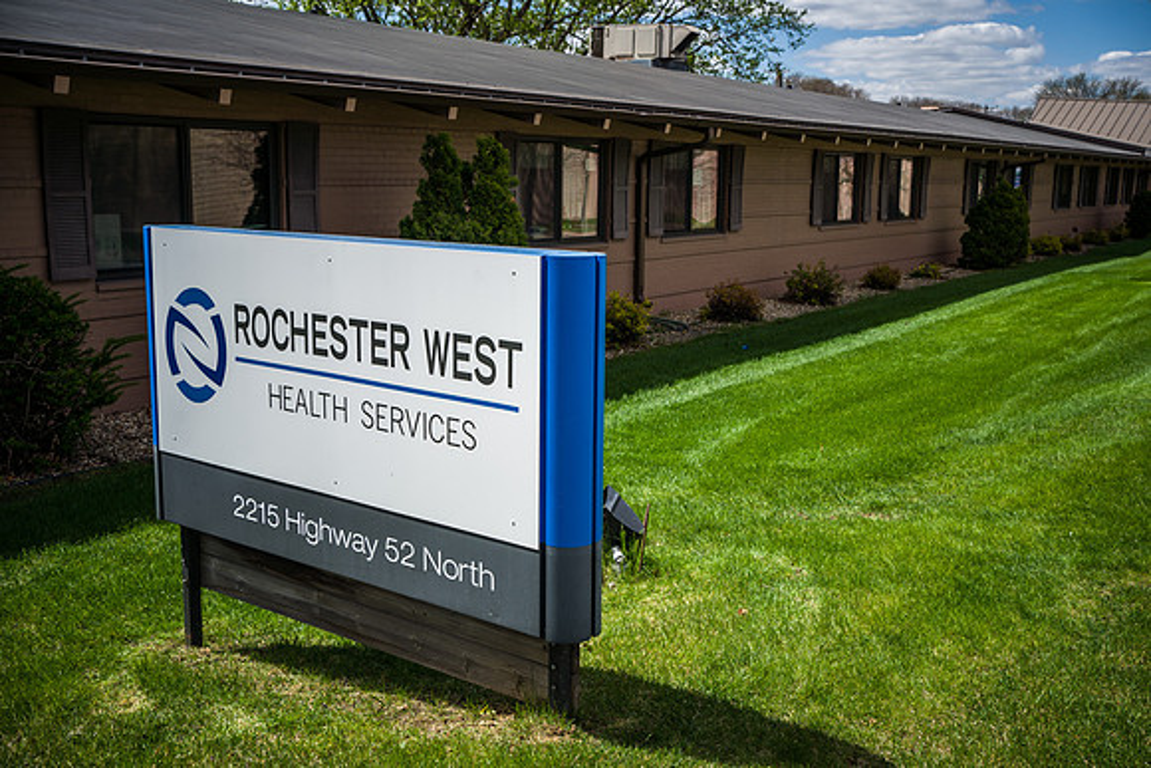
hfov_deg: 52.1
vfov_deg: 36.1
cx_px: 596
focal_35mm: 37
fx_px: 1177
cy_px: 386
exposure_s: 1/250
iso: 100
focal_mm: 35
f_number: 8
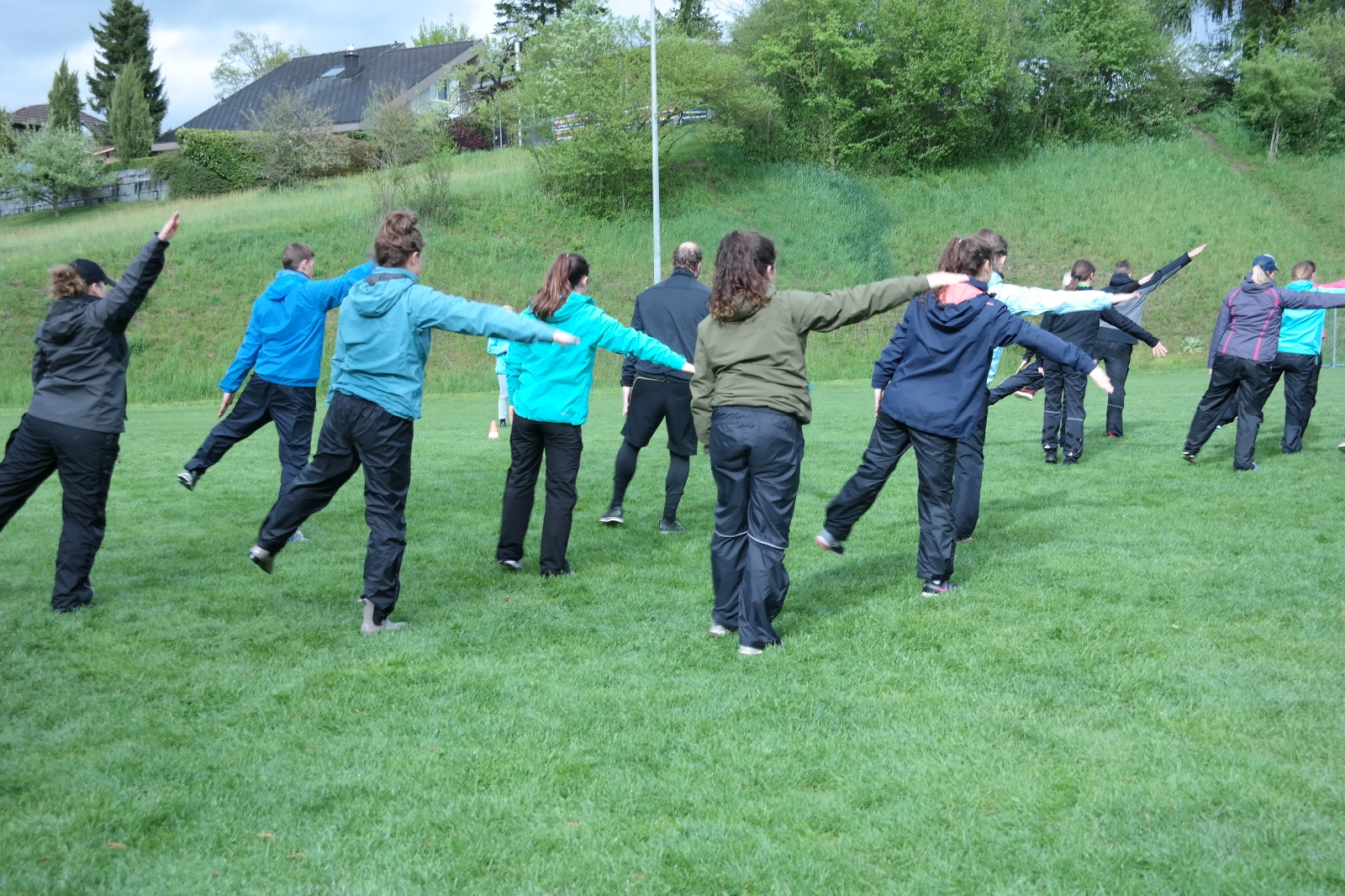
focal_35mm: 53
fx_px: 1980
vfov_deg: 25.5
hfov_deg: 37.5
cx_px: 672
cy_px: 448
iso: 200
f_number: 6.3
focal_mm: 35
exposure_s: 1/125
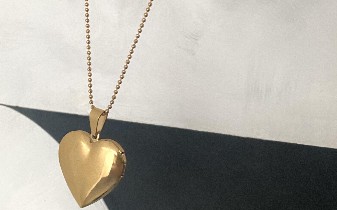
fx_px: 340
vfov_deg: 31.9
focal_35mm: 37
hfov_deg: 52.7
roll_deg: +1.1
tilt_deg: -3.9
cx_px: 168
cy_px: 1
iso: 320
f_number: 1.8
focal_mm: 4.25
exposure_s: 1/60
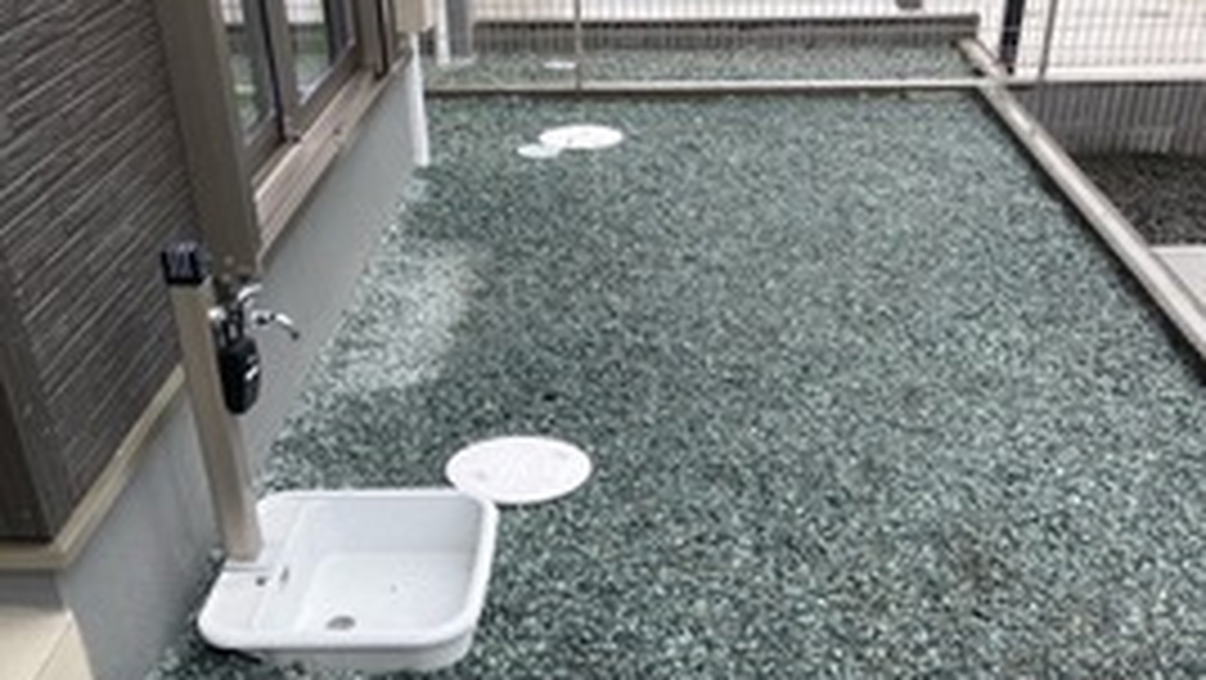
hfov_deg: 49.4
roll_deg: +0.7
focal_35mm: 41
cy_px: 653
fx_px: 1312
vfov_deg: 27.6
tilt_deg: -37.1
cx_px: 603
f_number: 1.8
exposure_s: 1/232
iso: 25
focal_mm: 3.99
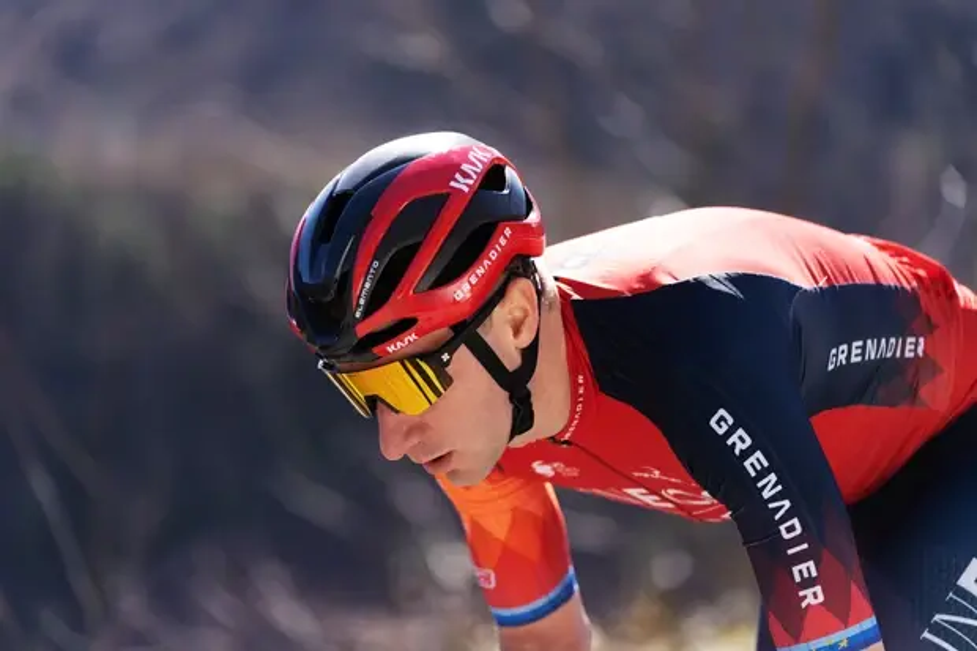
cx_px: 488
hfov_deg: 16.0
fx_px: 3473
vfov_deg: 10.7
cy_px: 326
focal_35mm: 128
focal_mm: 128
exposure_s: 1/1600
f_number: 2.8
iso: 200
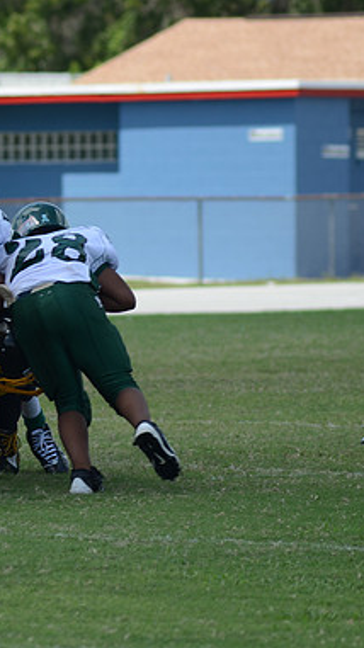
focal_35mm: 477
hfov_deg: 2.5
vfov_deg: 4.5
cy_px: 325
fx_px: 8194
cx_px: -99
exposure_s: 1/640
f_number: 6.3
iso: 200
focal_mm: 200
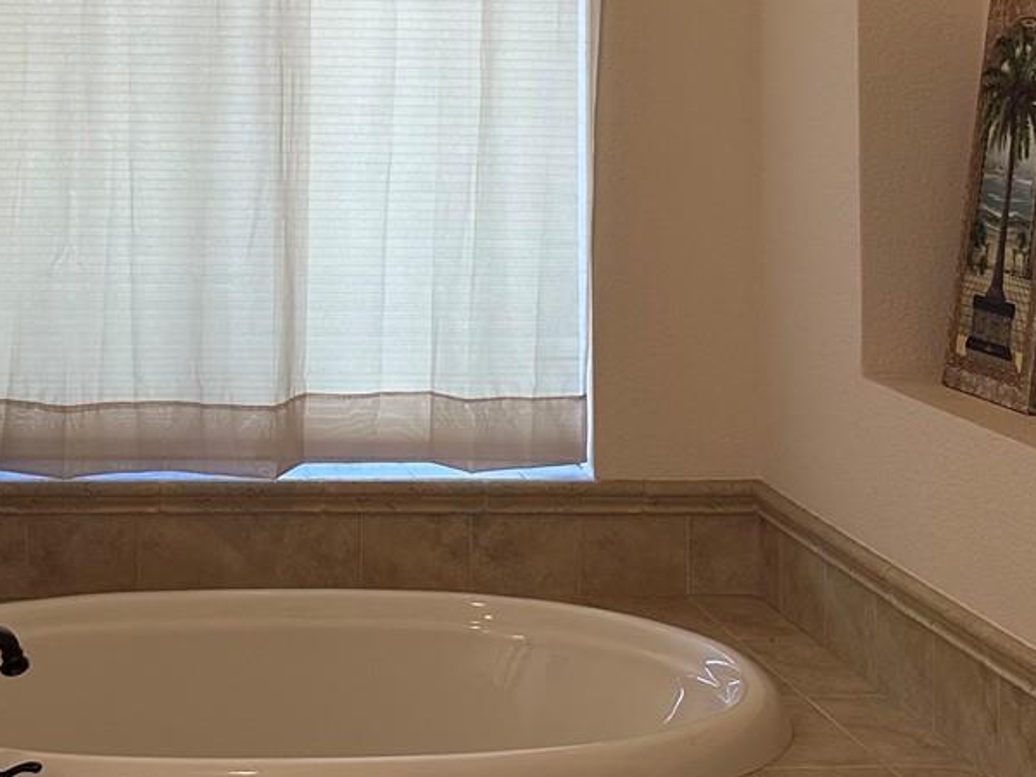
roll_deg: -0.7
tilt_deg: +2.1
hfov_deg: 29.5
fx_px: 1915
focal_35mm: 64
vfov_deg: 21.8
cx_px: 186
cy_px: -55
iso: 160
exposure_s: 1/120
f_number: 1.78
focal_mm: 6.86
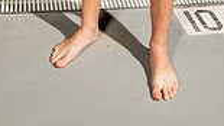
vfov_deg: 12.8
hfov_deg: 28.9
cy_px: -174
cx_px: 92
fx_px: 433
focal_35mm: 73
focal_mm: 24
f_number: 7.1
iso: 500
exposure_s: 1/125
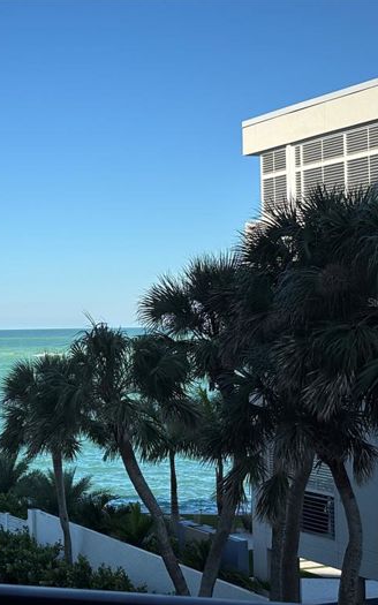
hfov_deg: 17.3
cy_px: 302
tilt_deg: +0.6
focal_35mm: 74
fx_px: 1220
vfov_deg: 27.9
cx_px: 10
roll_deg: +1.2
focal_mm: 5.96
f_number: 1.6
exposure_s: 1/2933
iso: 40
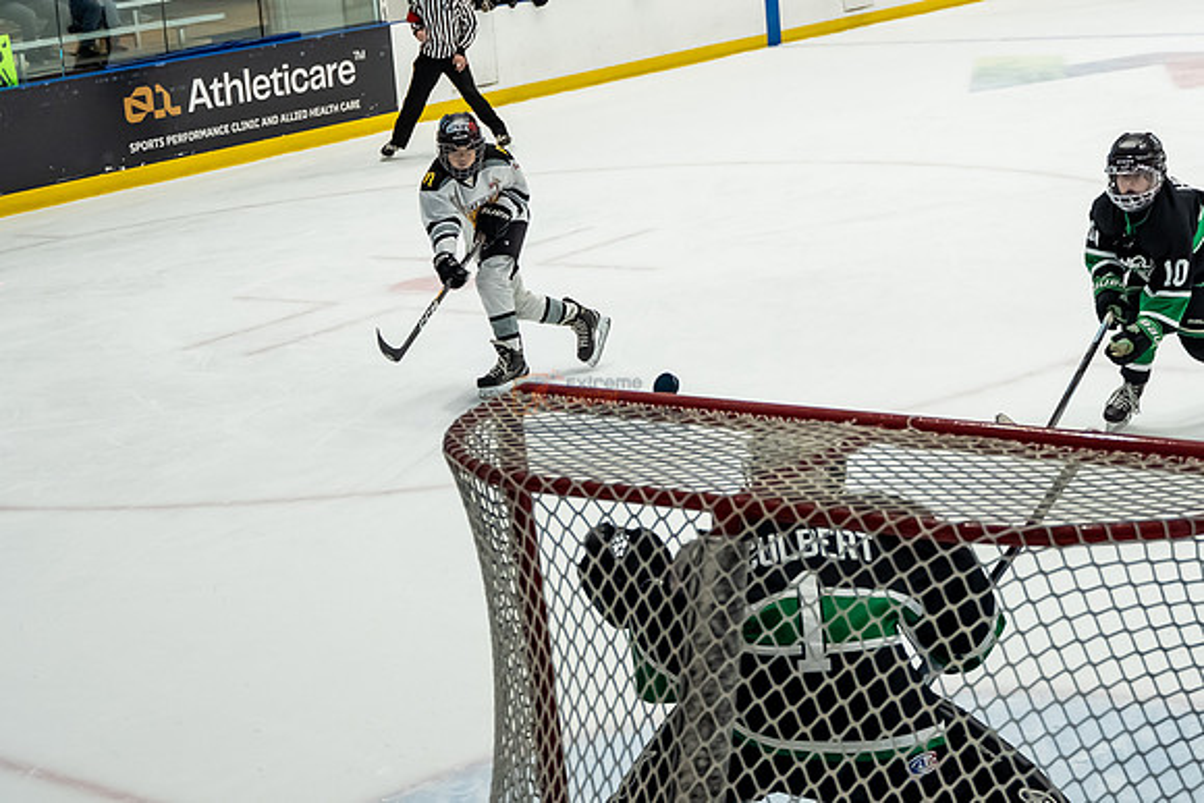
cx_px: 566
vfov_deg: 21.2
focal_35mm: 64
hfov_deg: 31.3
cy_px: 292
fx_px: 2145
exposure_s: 1/1000
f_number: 2.8
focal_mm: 33
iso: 2500
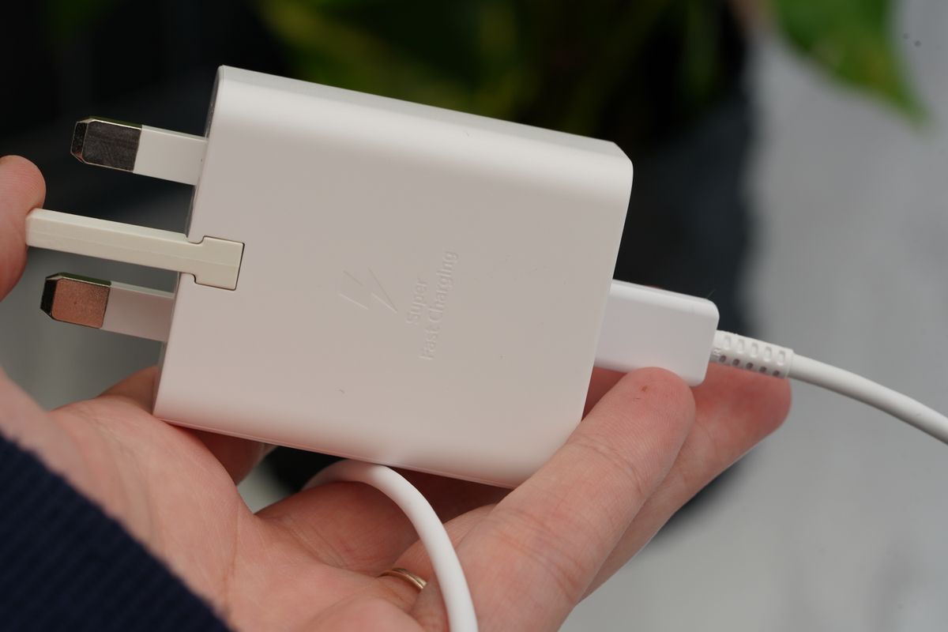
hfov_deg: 22.6
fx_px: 2370
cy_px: 316
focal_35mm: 90
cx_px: 474
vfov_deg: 15.2
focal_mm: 90
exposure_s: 1/160
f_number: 10
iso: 500
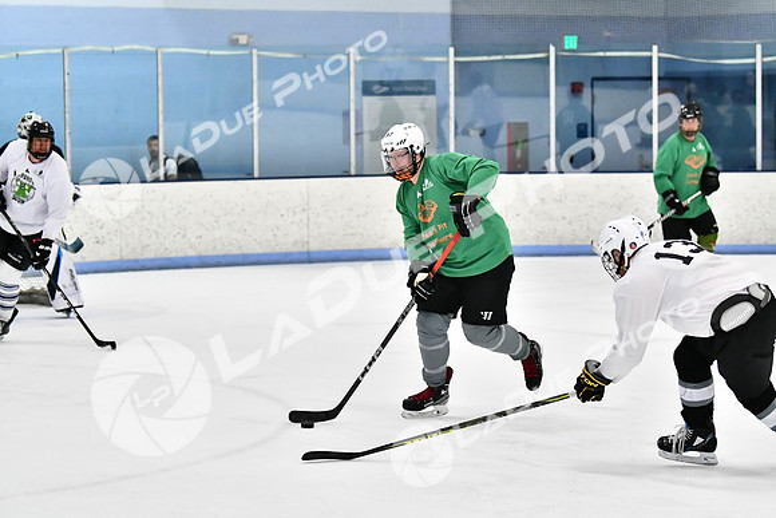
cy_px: 259
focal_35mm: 129
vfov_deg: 10.6
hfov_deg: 15.9
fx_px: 2781
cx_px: 388
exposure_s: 1/1600
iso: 6400
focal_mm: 86
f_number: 2.8
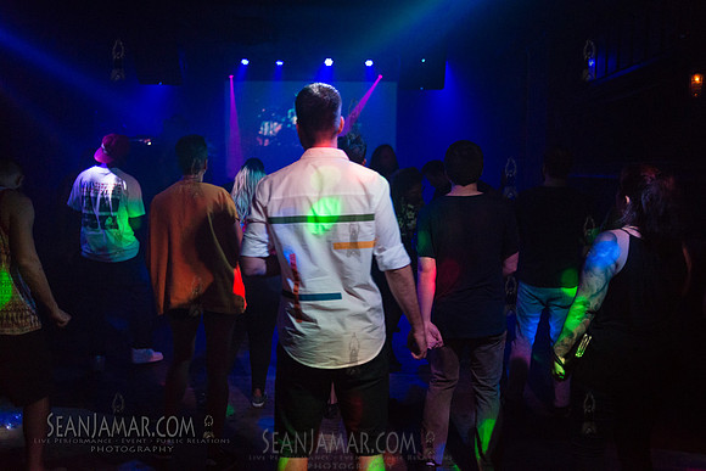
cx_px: 353
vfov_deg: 37.9
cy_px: 236
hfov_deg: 54.4
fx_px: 687
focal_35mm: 35
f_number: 2.2
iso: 5000
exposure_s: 1/125
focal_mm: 35
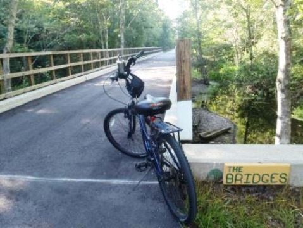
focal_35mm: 28
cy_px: 114
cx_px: 152
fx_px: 245
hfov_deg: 63.4
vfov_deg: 49.8
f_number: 4
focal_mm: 5
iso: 200
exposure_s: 1/60
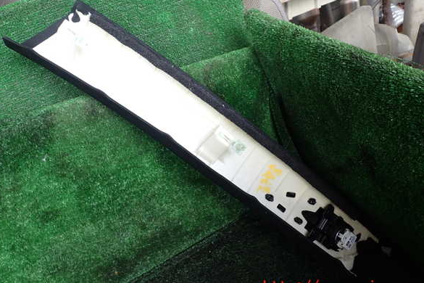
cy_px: 134
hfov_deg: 58.7
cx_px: 209
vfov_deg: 41.1
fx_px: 377
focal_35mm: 32
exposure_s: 1/100
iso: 100
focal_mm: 5.4
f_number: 3.2
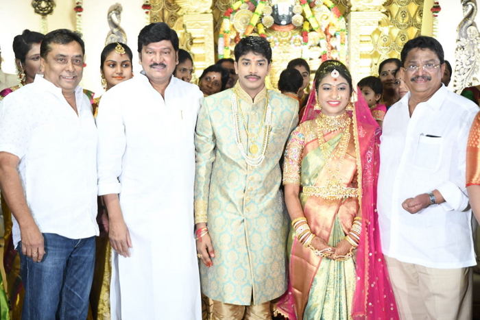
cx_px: 240
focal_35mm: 69
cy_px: 160
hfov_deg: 29.2
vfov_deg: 19.7
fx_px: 920
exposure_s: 1/160
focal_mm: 46
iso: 1600
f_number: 3.5
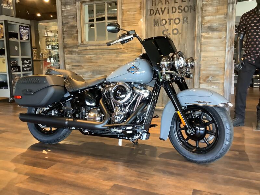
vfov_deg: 45.4
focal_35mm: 31
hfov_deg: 58.4
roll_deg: +0.5
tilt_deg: -9.6
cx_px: 130
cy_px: 98
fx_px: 233
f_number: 2.4
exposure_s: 1/50
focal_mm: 3.3
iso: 250
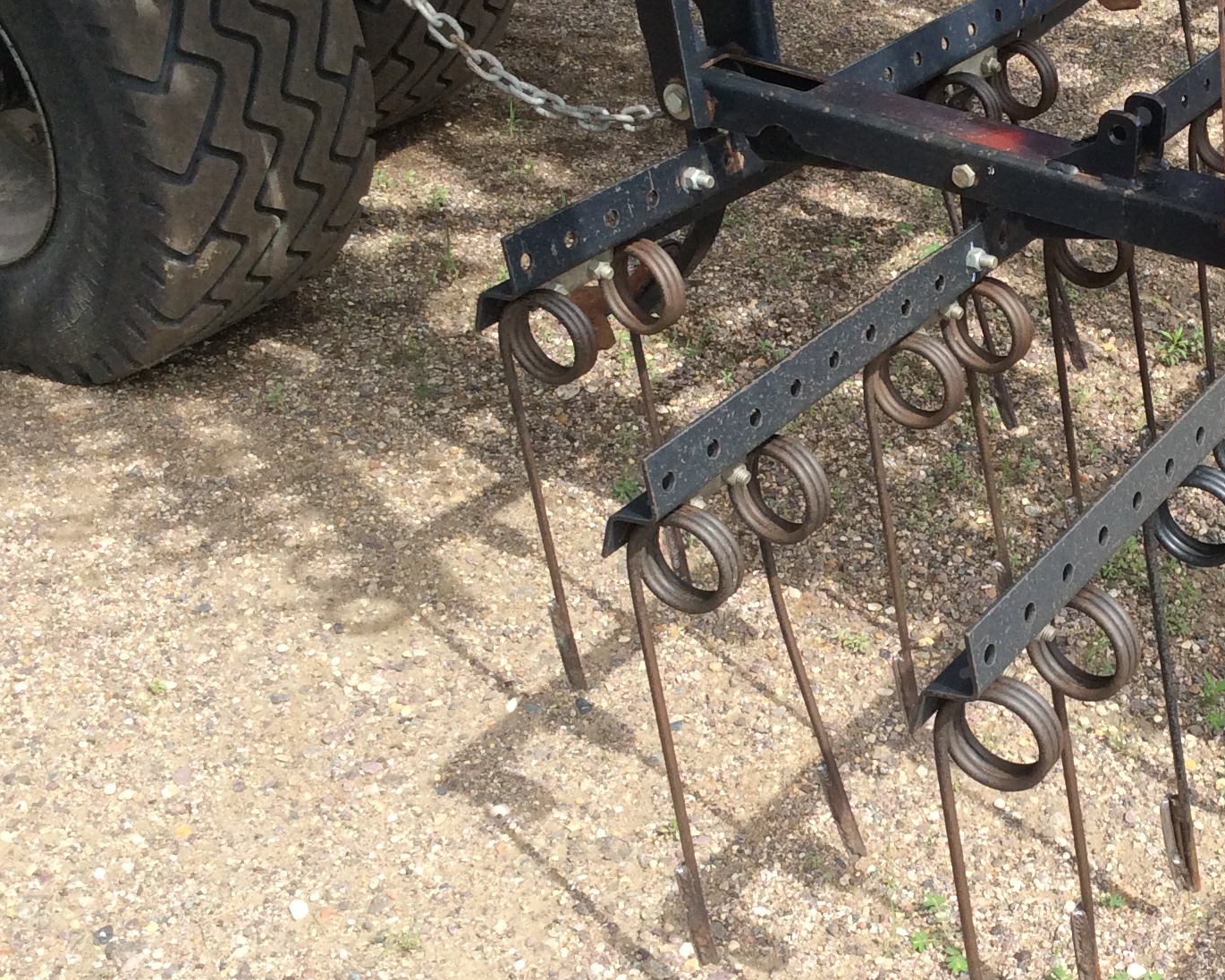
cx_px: 1074
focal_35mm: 59
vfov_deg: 25.8
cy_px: 517
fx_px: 2139
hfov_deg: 30.7
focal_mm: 3.3
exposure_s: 1/566
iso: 32
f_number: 2.4
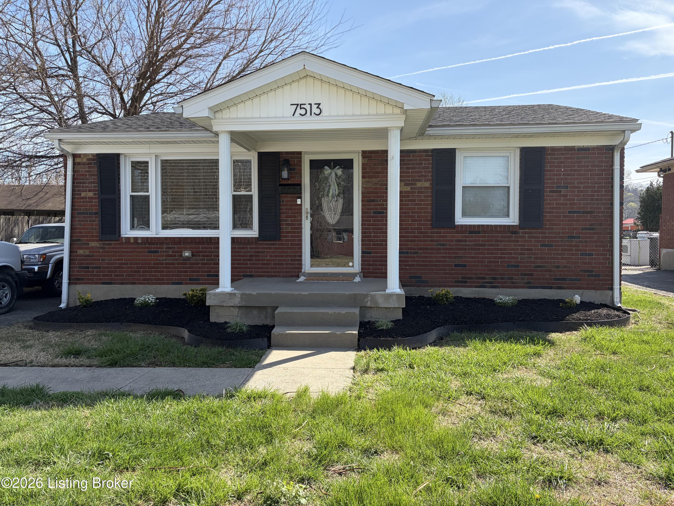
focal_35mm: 26
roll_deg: +0.0
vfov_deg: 53.1
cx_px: 337
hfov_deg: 67.3
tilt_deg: -1.1
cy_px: 253
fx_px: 506
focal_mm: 5.96
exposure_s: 1/1901
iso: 64
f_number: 1.6
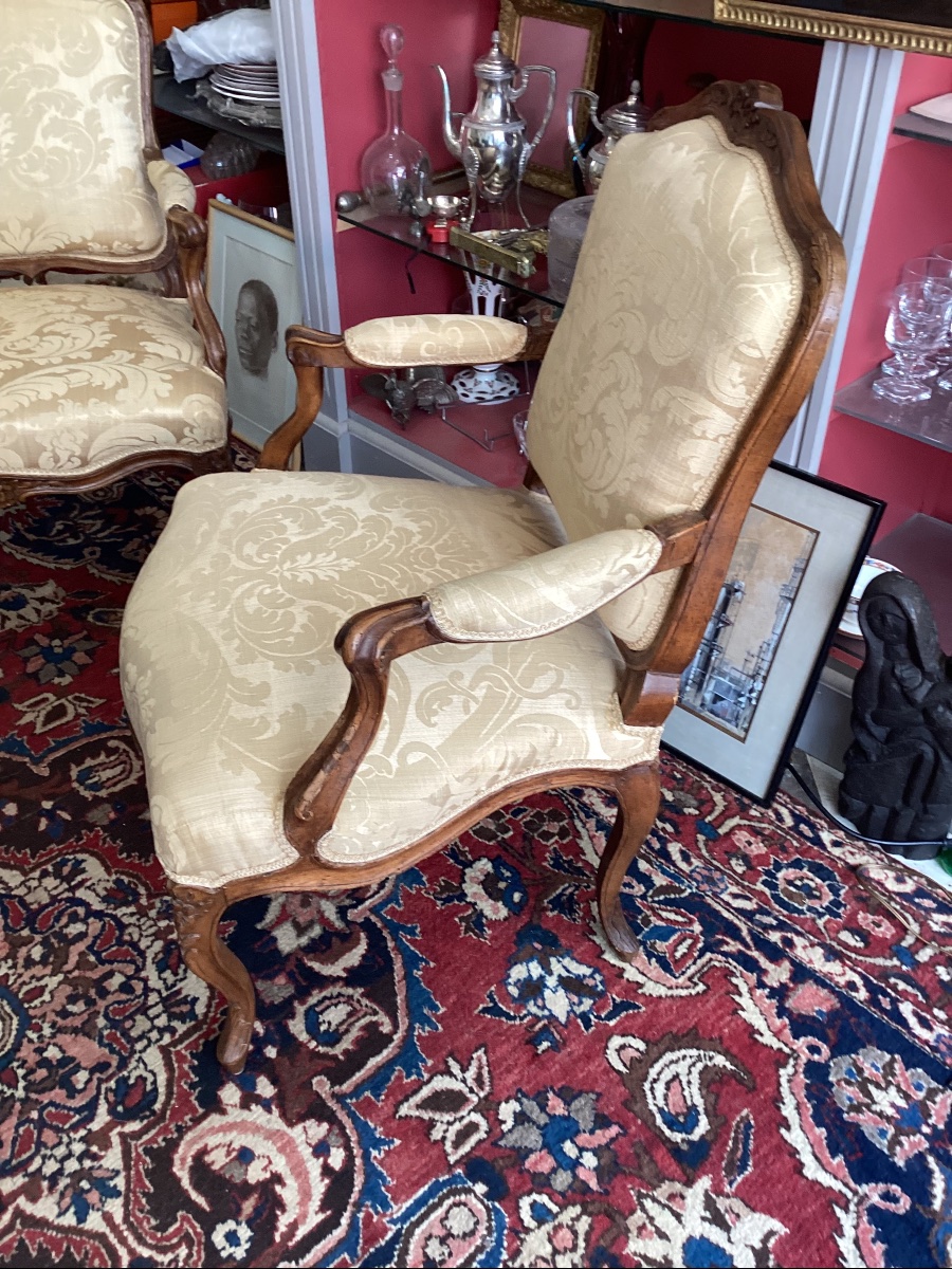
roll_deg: -0.2
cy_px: 634
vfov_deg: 58.4
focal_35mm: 31
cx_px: 476
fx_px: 1137
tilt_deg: -39.5
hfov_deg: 45.4
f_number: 2.4
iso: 100
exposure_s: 1/50
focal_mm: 3.3
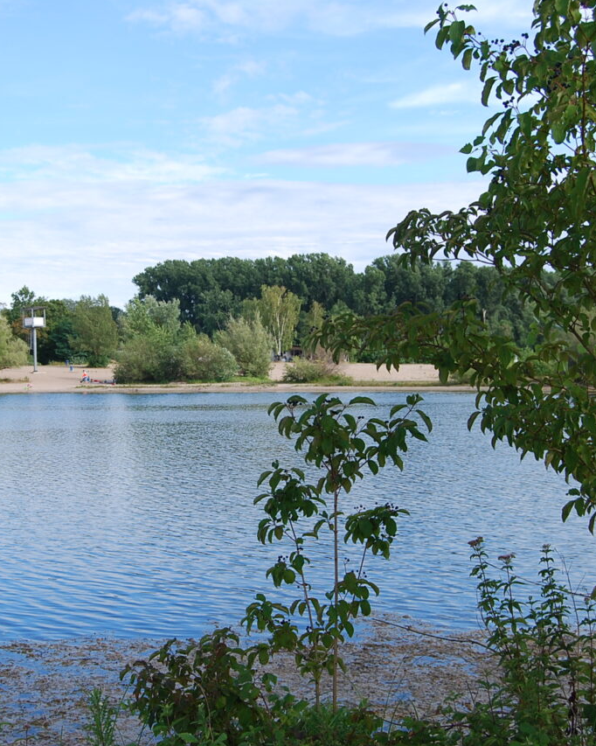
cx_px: 244
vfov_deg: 34.2
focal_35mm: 55
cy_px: 373
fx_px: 1213
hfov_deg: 27.6
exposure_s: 1/200
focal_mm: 26
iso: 100
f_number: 7.1
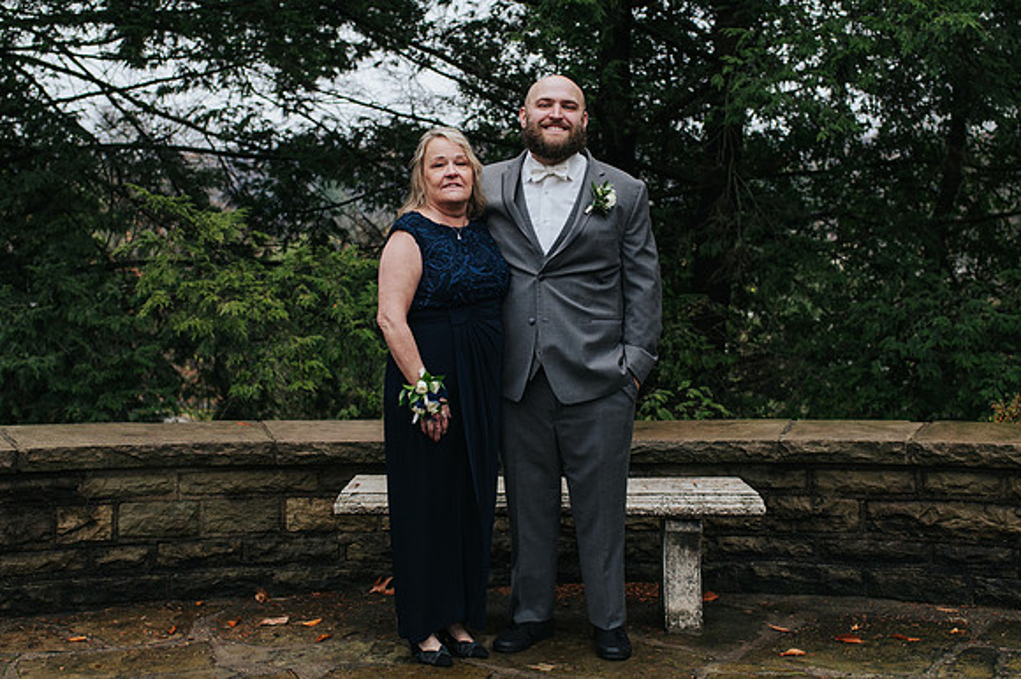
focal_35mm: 49
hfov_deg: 40.0
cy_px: 339
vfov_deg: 27.2
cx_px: 496
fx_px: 1402
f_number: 3.2
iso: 800
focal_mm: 35
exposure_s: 1/400
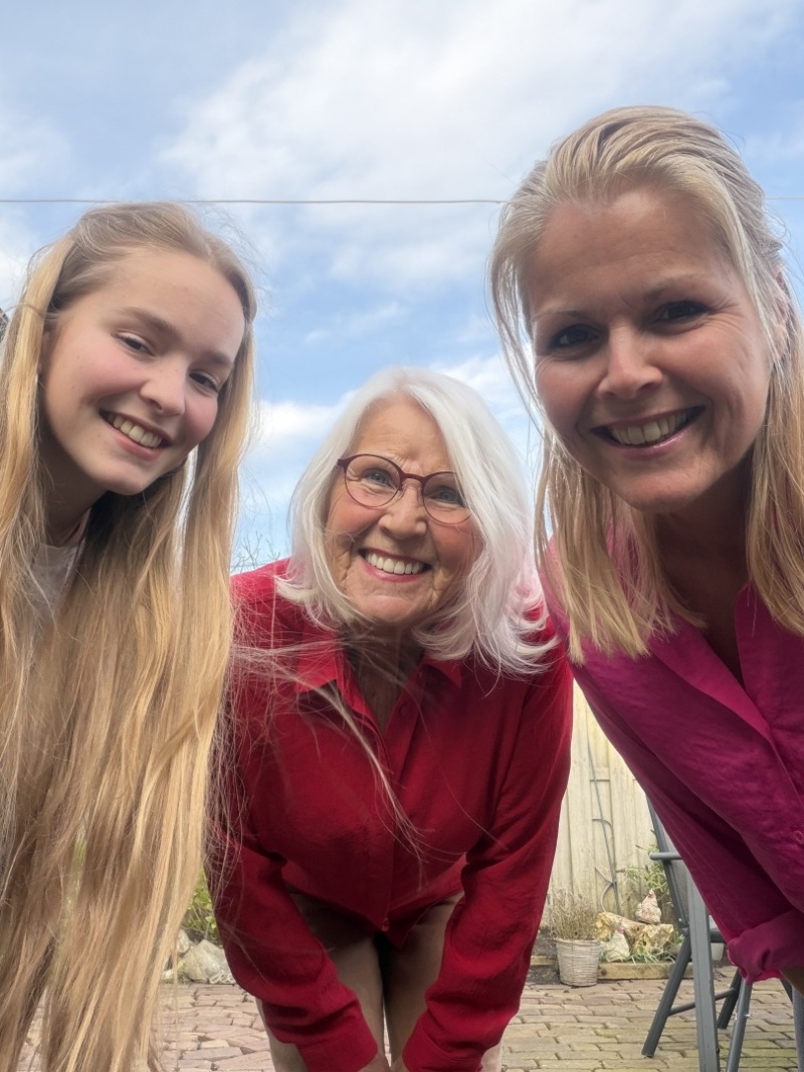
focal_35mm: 30
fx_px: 929
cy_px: 536
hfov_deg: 46.8
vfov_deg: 60.0
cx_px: 402
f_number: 1.9
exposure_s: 1/189
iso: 32
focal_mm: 2.71
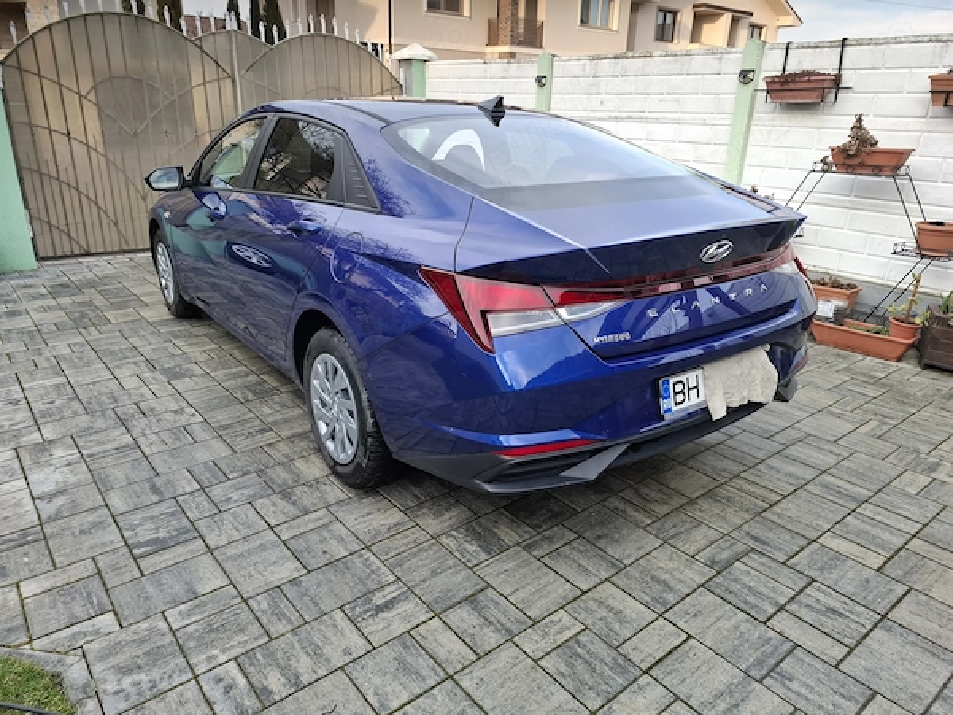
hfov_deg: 73.9
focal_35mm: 23
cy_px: 358
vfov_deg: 58.9
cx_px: 476
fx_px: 633
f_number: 1.8
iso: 50
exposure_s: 1/163
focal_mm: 5.54
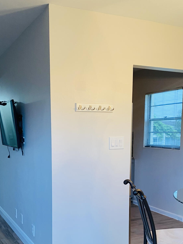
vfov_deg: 42.5
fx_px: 303
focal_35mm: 43
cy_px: 182
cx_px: 79
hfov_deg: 33.6
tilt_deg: -7.7
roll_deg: +0.8
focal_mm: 4.25
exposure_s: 1/60
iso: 160
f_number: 1.8
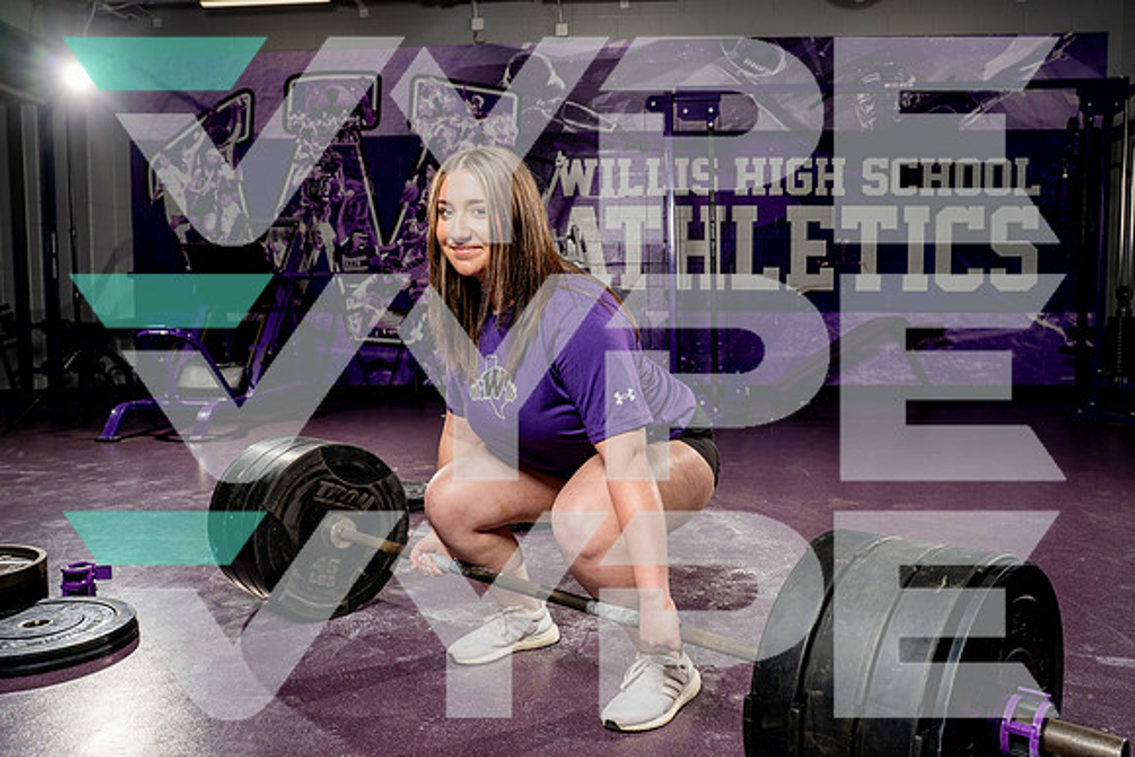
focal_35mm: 29
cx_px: 568
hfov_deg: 63.9
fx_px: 911
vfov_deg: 45.2
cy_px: 378
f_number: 8
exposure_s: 1/250
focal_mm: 28
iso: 100
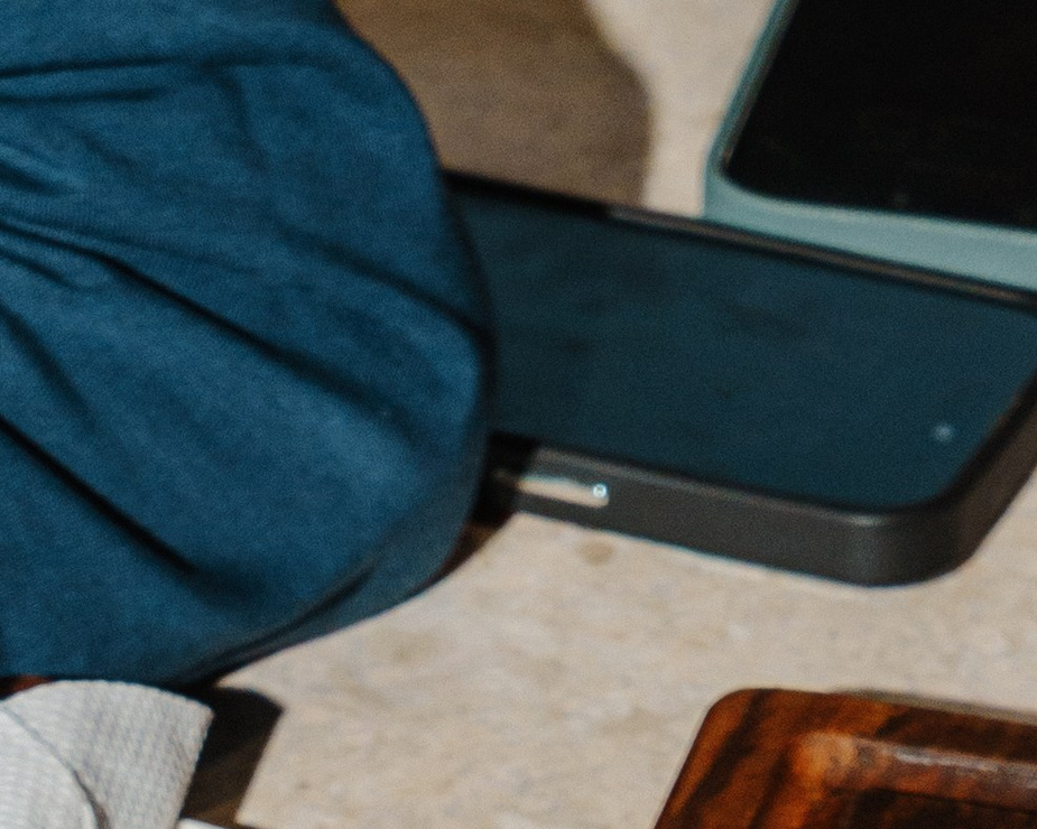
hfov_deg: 4.7
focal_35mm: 409
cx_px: 476
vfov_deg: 3.7
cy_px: 1916
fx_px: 12553
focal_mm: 70
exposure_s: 1/160
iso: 320
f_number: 7.1
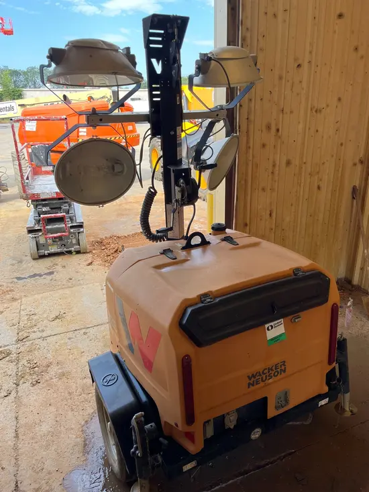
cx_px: 184
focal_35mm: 26
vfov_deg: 67.3
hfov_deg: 53.1
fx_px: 369
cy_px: 246
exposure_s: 1/321
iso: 50
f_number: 1.6
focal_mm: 5.1
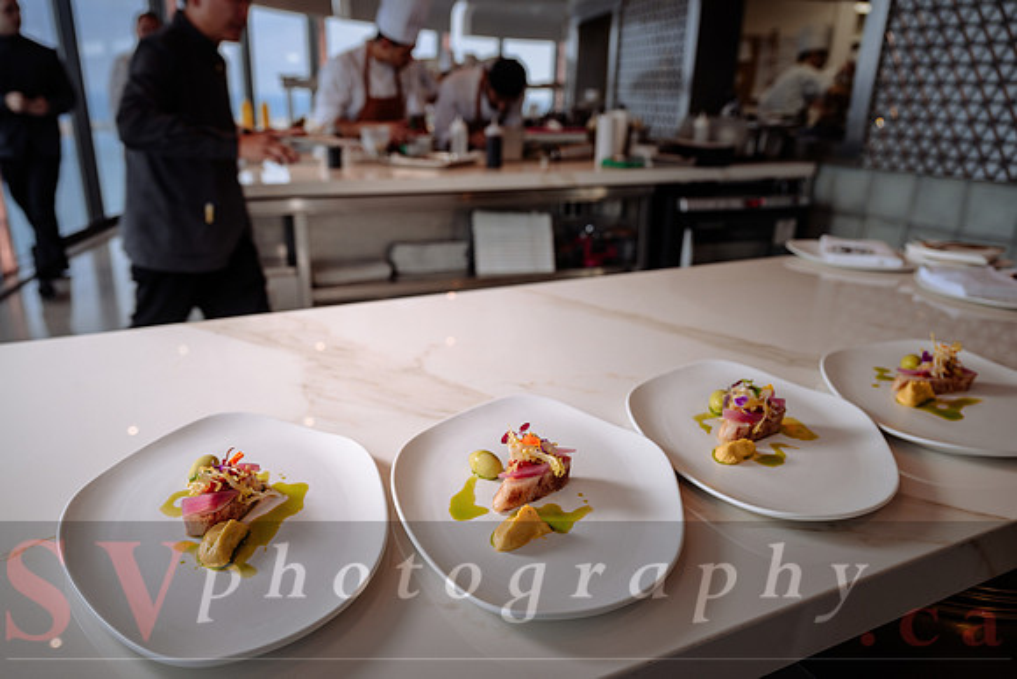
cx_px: 468
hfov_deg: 69.5
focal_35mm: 26
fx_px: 732
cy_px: 355
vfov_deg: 49.7
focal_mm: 24
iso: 100
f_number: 4
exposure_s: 1/125
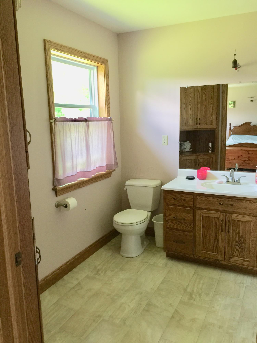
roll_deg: +0.9
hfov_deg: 48.2
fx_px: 287
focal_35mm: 29
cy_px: 172
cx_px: 128
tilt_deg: -10.3
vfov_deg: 61.7
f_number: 2.2
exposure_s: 1/15
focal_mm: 4.15
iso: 50
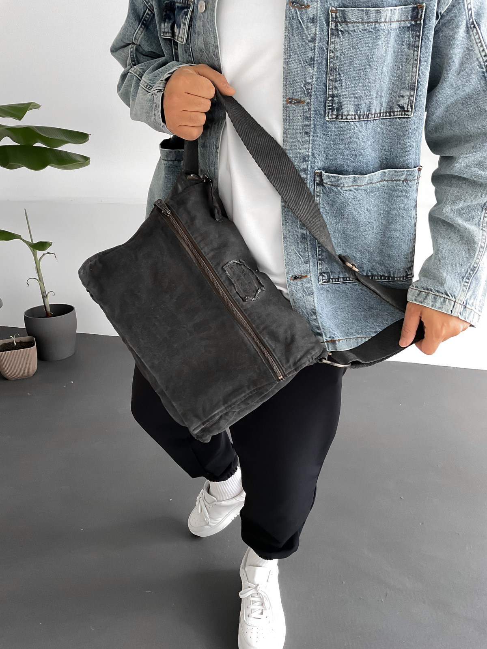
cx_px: 244
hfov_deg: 48.2
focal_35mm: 29
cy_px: 324
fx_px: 544
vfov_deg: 61.7
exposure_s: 1/60
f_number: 1.8
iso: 125
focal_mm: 3
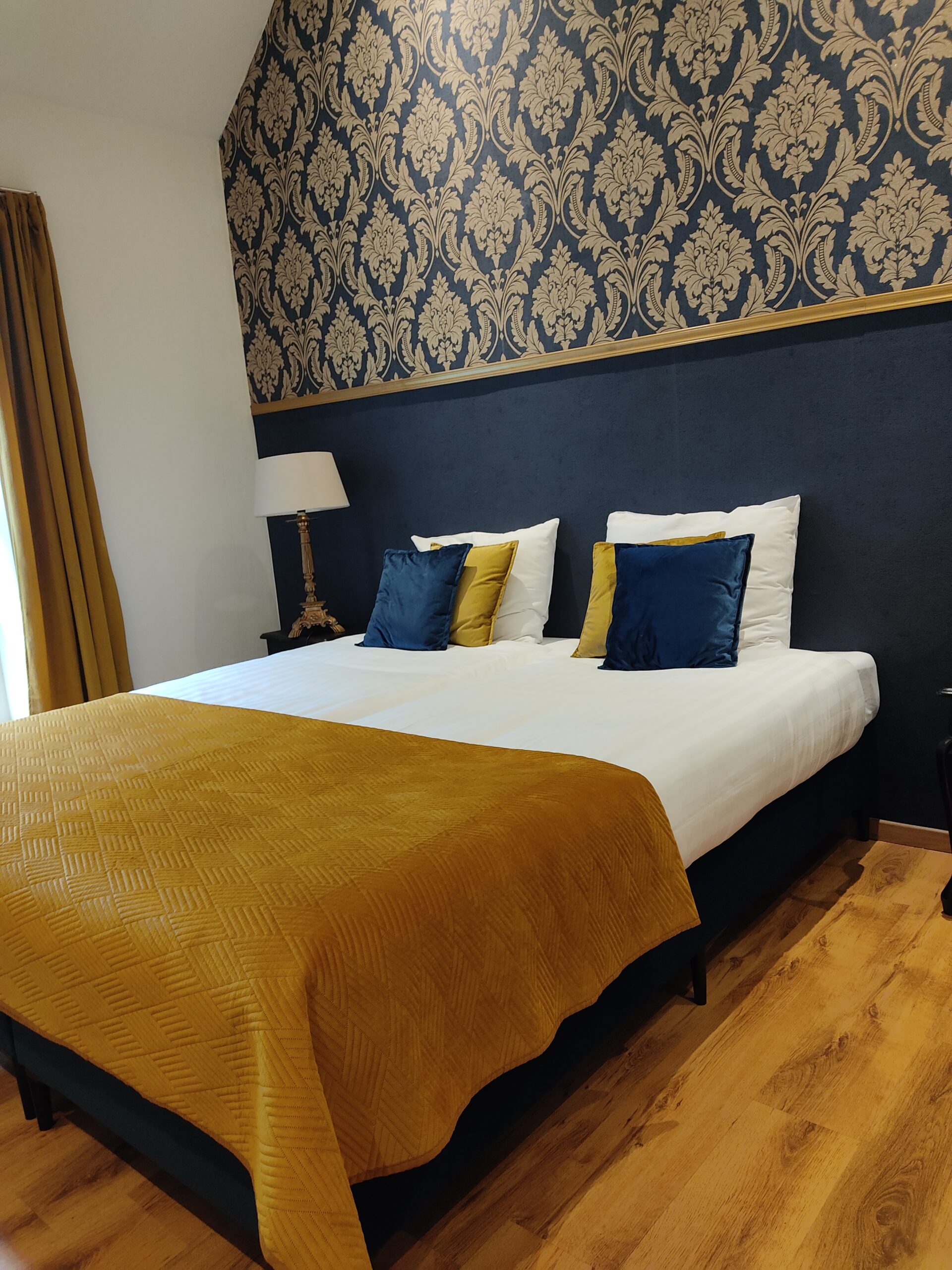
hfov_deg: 53.1
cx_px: 476
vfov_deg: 67.3
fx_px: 953
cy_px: 635
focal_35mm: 26
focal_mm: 4.74
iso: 848
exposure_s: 1/33
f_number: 1.79
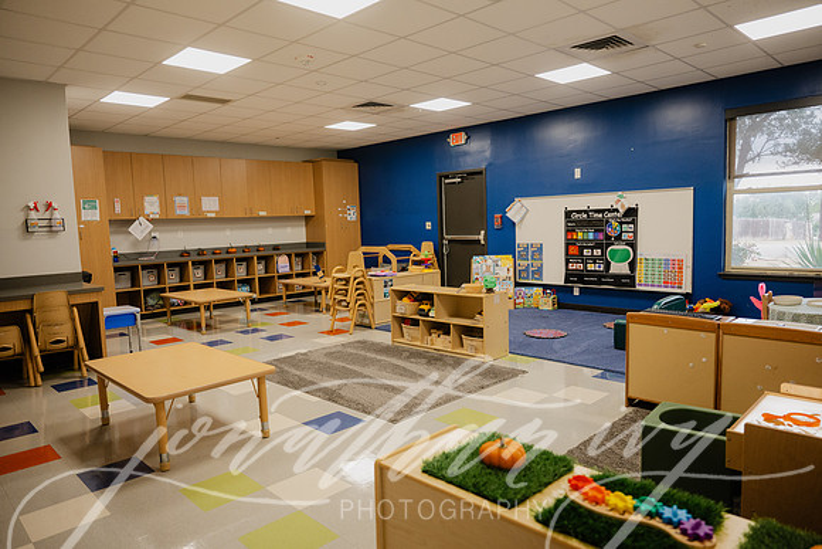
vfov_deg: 53.2
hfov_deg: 73.7
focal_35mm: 24
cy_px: 274
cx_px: 411
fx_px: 548
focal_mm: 24
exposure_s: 1/200
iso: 1400
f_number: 2.8
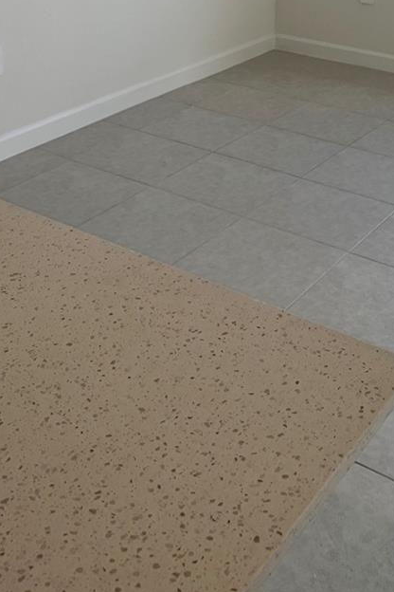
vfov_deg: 35.3
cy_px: 27
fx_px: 854
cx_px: 220
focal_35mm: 52
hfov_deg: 26.0
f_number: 1.5
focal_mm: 5.7
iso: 40
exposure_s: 1/272
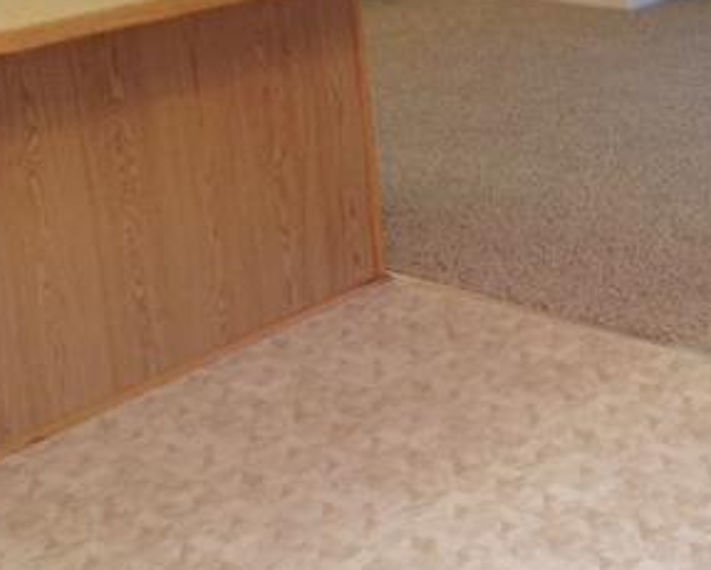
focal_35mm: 76
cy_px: 104
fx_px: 1600
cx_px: 758
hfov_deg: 23.7
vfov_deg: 19.9
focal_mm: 4.28
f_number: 2.4
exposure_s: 1/15
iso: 100
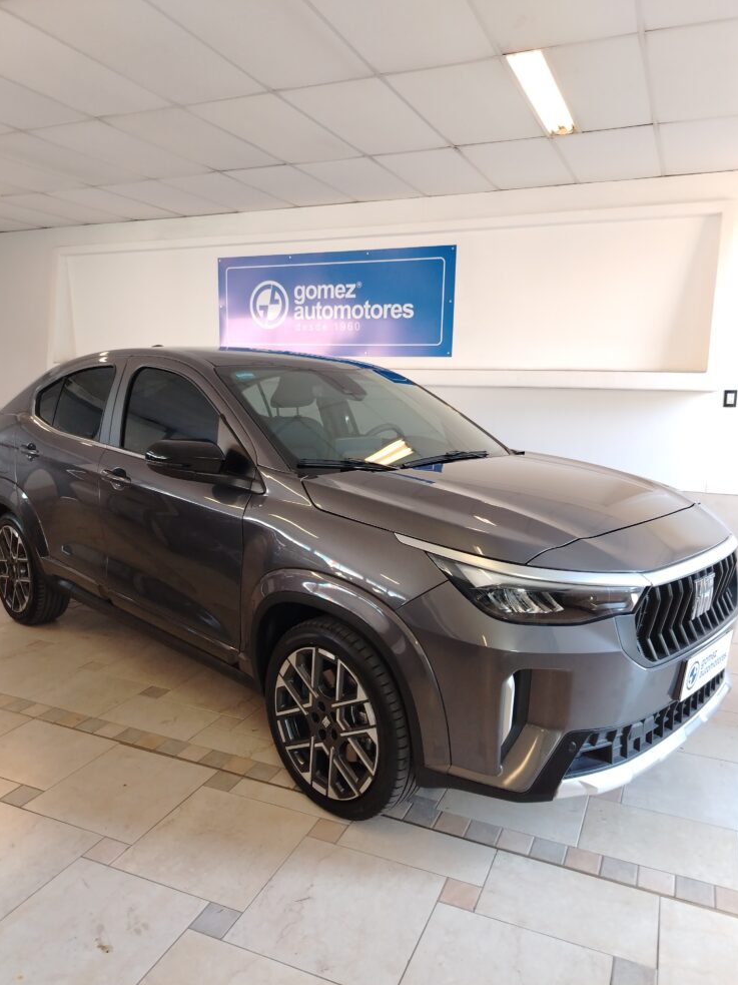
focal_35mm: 25
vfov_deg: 69.4
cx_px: 364
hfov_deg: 54.9
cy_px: 512
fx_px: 711
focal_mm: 5.25
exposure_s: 1/50
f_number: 1.75
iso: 434
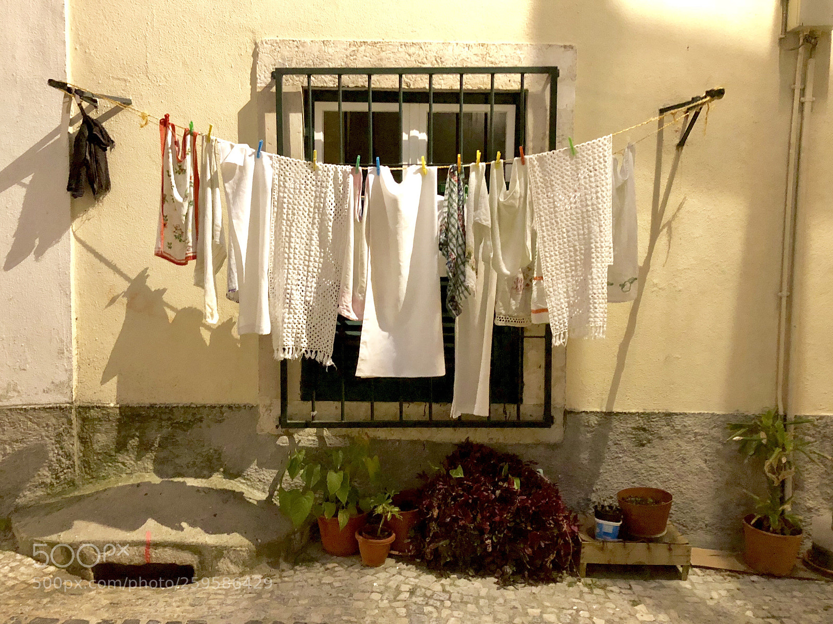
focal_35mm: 28
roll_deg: -0.2
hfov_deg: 63.5
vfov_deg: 49.7
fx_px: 674
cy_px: 312
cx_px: 416
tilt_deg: -4.2
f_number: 1.8
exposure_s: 1/4
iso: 200
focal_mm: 3.99
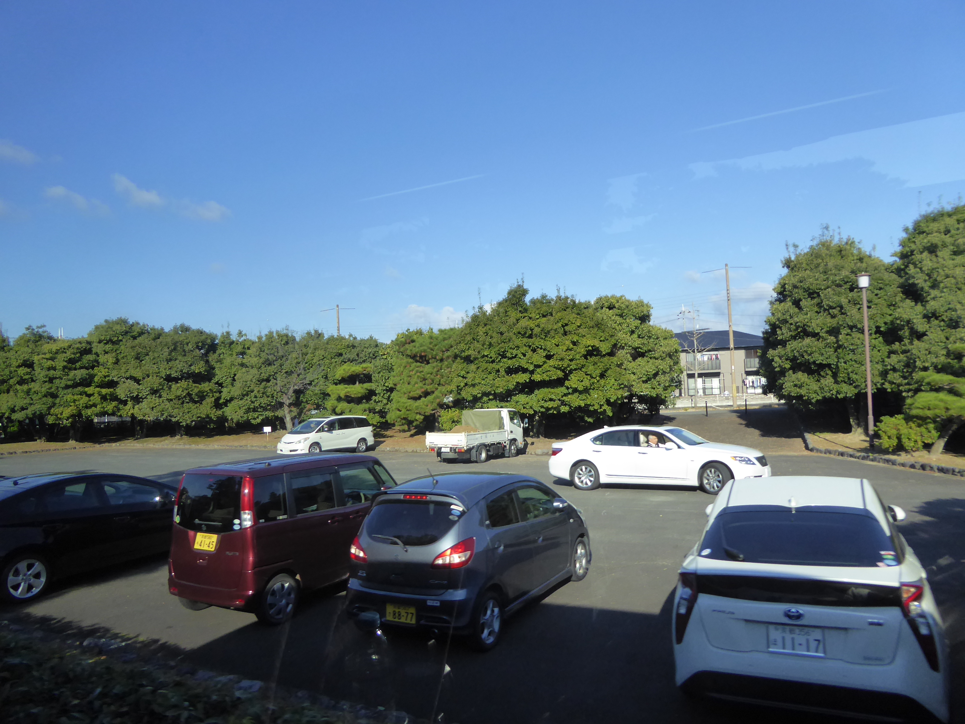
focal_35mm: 25
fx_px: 697
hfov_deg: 69.4
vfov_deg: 54.9
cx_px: 482
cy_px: 362
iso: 250
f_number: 3.3
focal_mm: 4.3
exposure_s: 1/250
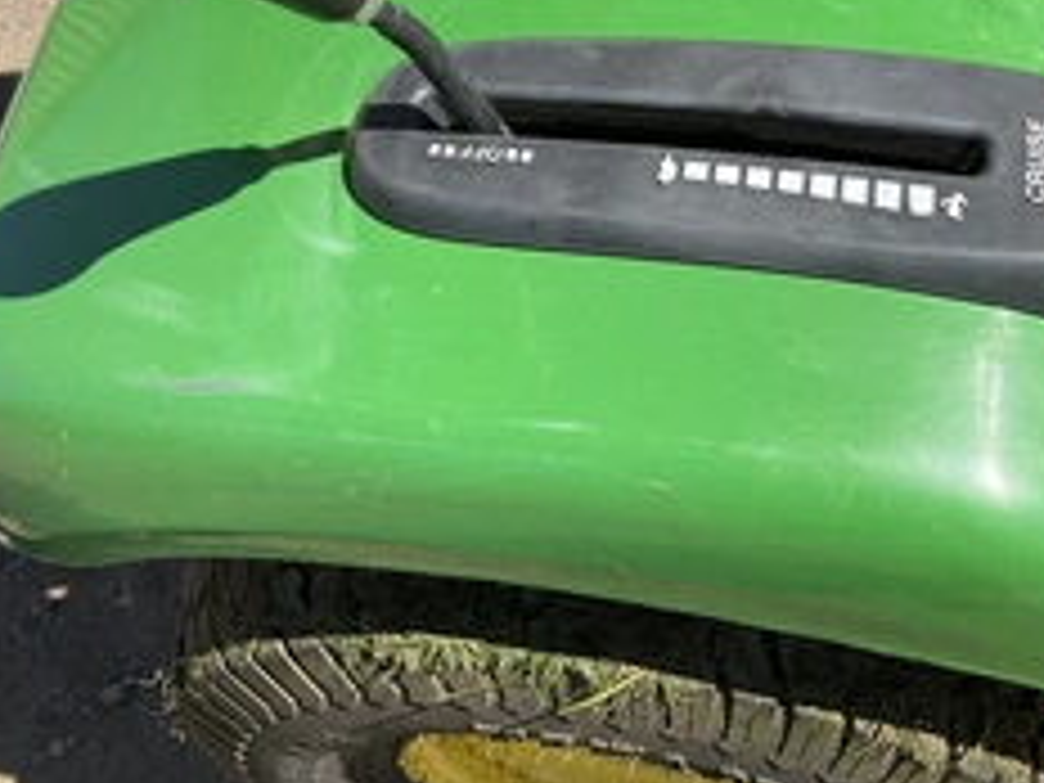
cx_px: 572
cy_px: 140
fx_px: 1508
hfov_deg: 38.2
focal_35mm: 50
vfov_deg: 28.4
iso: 25
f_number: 1.8
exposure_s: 1/1279
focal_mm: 3
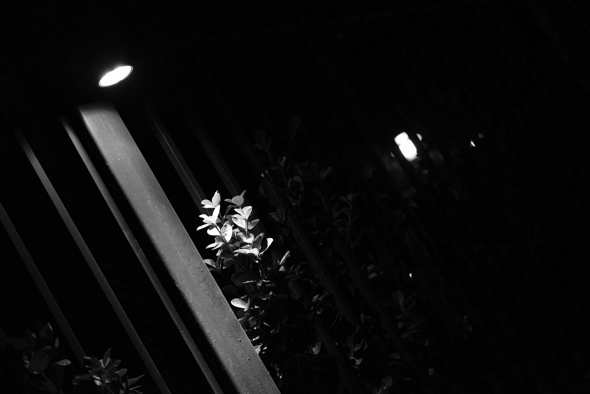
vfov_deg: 25.5
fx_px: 869
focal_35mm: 53
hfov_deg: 37.5
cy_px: 197
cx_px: 295
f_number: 2
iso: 3200
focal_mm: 35
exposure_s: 1/180
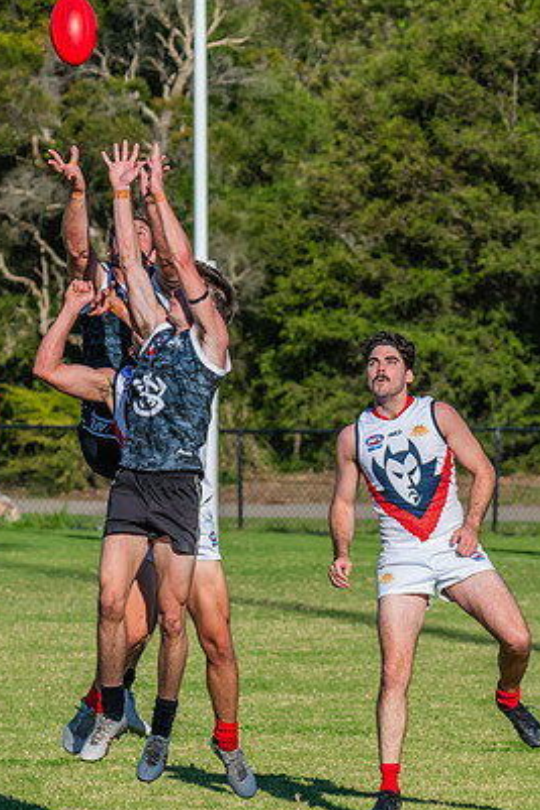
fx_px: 9412
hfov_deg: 3.3
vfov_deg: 4.9
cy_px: 388
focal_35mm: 418
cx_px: 194
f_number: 10
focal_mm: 240
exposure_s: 1/1600
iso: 800
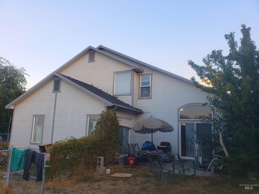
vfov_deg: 53.1
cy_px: 97
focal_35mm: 26
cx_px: 130
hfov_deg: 67.3
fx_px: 195
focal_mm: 4.3
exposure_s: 1/120
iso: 50
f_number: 2.4
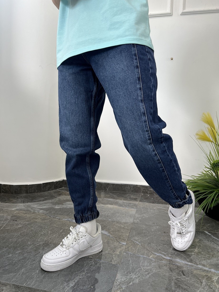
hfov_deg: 53.1
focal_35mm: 26
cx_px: 110
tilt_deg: -4.9
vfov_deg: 67.3
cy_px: 146
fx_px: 219
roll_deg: -0.2
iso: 64
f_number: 1.5
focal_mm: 5.7
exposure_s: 1/100
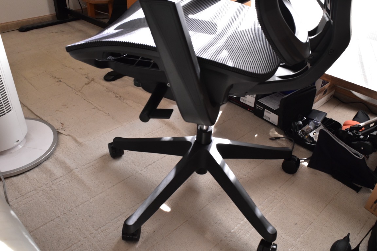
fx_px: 330
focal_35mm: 32
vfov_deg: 41.7
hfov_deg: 59.5
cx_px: 188
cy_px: 126
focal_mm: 21
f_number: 10
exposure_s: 1/160
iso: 1600
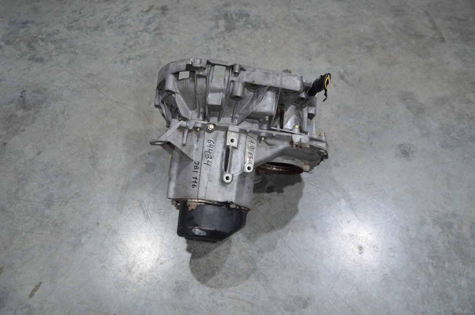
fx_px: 395
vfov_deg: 43.4
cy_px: 158
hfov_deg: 62.0
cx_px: 238
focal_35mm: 30
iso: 640
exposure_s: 1/60
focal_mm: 20
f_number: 4
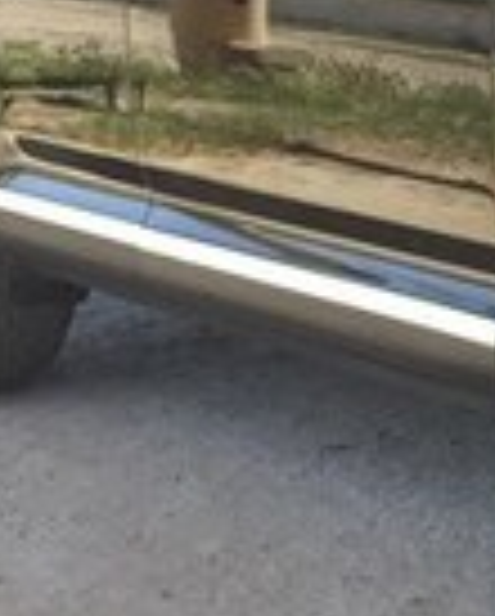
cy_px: -61
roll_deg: +0.0
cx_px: 963
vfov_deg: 13.8
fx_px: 2485
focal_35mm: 136
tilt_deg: -4.3
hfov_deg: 10.5
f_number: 2.2
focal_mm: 4.15
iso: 32
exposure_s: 1/165
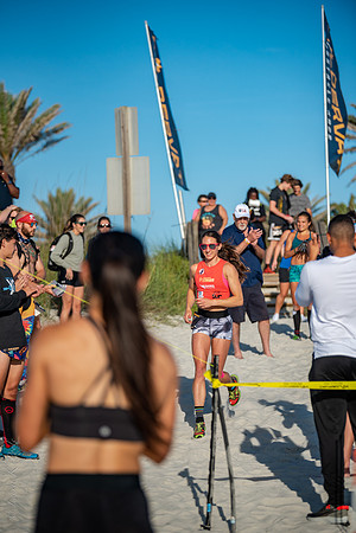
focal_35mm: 116
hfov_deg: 11.8
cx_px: 178
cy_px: 266
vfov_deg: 17.6
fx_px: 1721
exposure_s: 1/4000
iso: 360
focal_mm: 116
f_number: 2.8
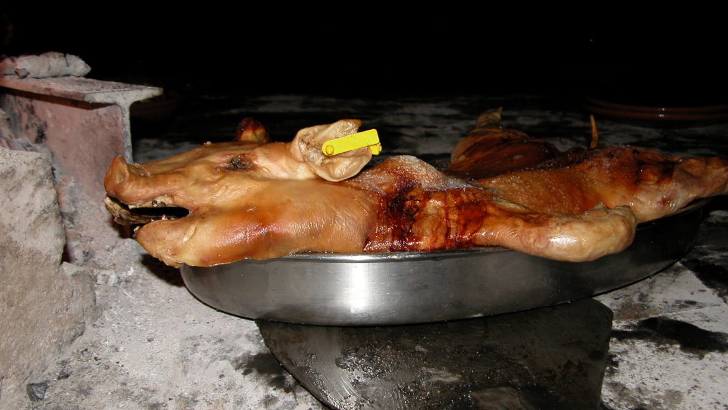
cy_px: 240
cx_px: 361
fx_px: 753
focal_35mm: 39
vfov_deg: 30.4
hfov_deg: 51.6
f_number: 2.8
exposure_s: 1/60
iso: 100
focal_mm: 8.9
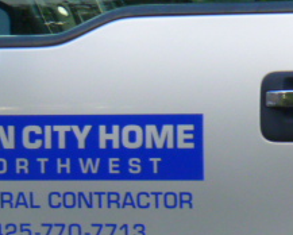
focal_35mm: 523
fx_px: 4539
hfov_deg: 3.7
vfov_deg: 3.0
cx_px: 62
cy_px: 167
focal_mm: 32.4
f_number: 5.8
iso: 250
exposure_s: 1/100
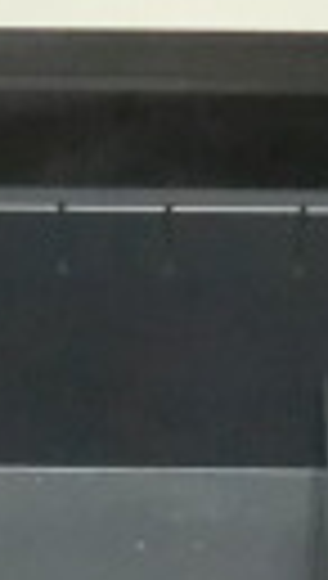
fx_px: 2663
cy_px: 602
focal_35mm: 173
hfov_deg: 7.0
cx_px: 144
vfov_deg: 12.3
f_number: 3.5
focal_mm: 5.8
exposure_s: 1/25
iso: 800
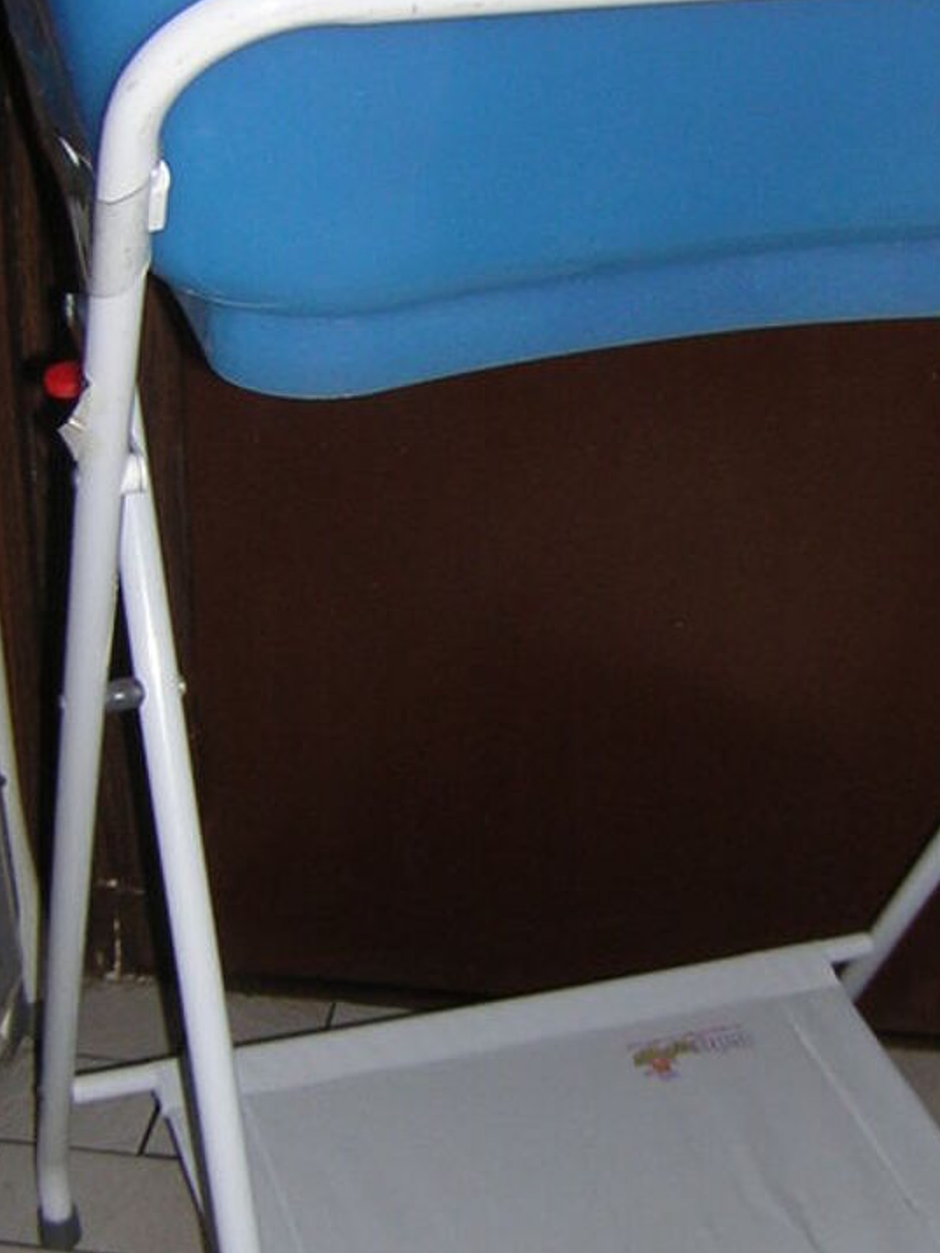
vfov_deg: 29.0
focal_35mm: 67
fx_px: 2426
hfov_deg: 21.9
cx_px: 520
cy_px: 657
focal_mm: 4.7
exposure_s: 1/60.1
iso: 53
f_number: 5.2
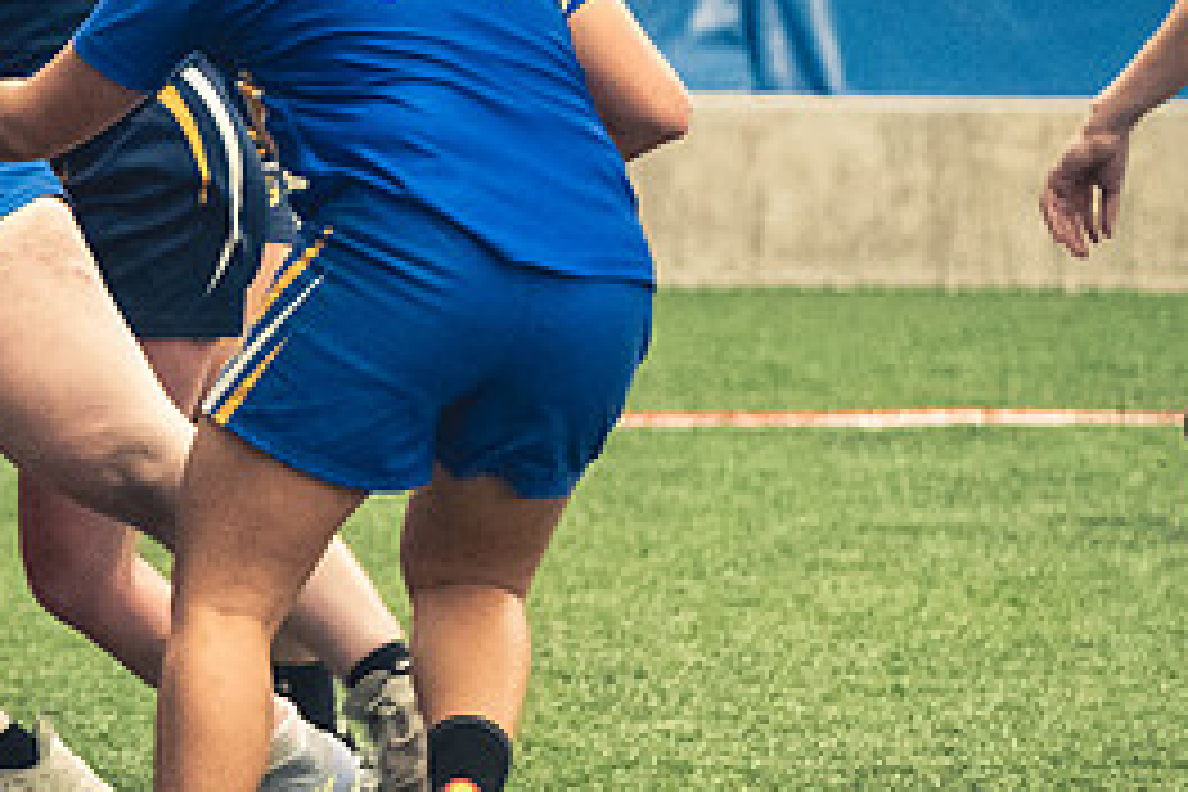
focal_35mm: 410
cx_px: 18
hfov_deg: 5.0
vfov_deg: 3.4
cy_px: 590
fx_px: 13529
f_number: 2.8
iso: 12800
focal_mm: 125
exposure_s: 1/500
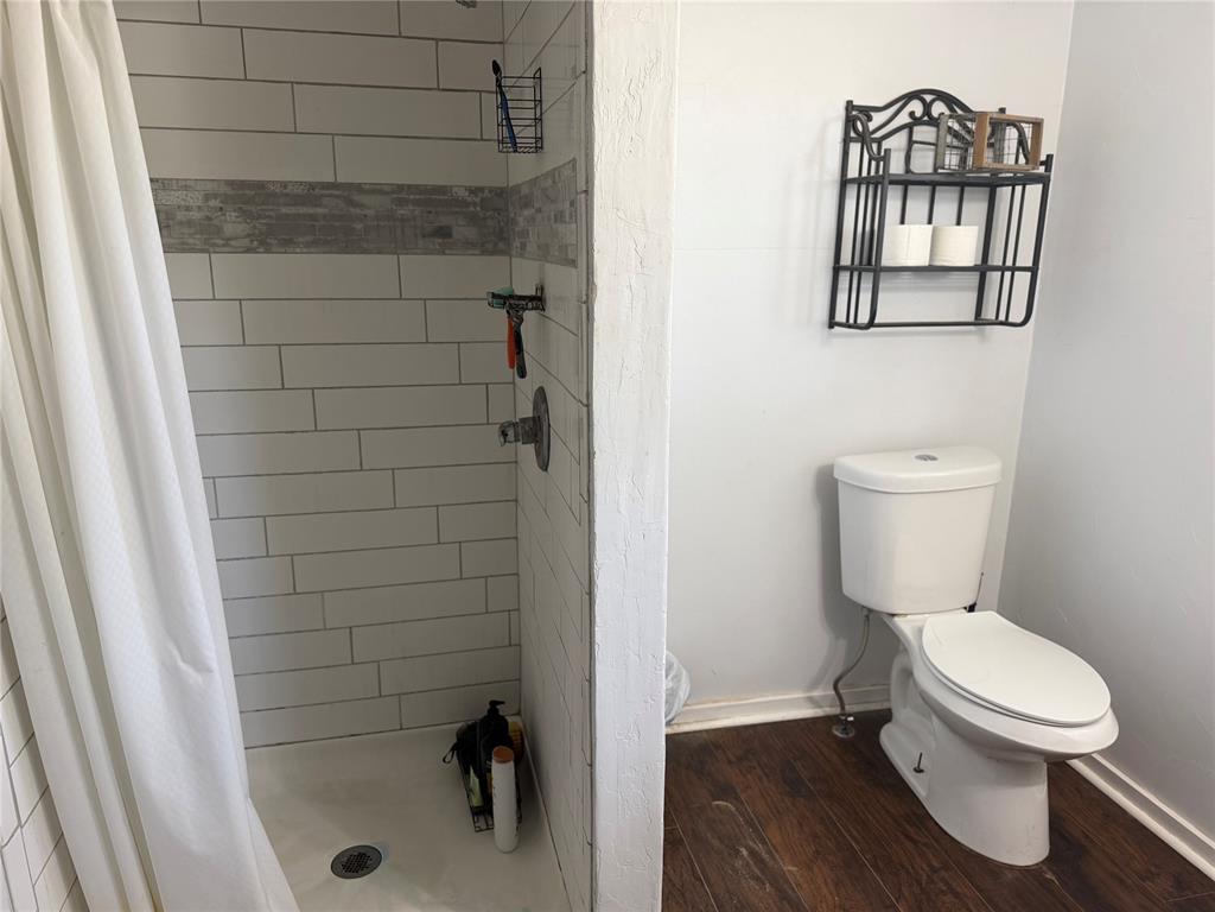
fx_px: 842
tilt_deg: -14.8
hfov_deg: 71.6
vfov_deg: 56.8
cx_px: 608
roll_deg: -0.3
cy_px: 456
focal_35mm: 24
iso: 160
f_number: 1.78
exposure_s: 1/120
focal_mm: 6.76
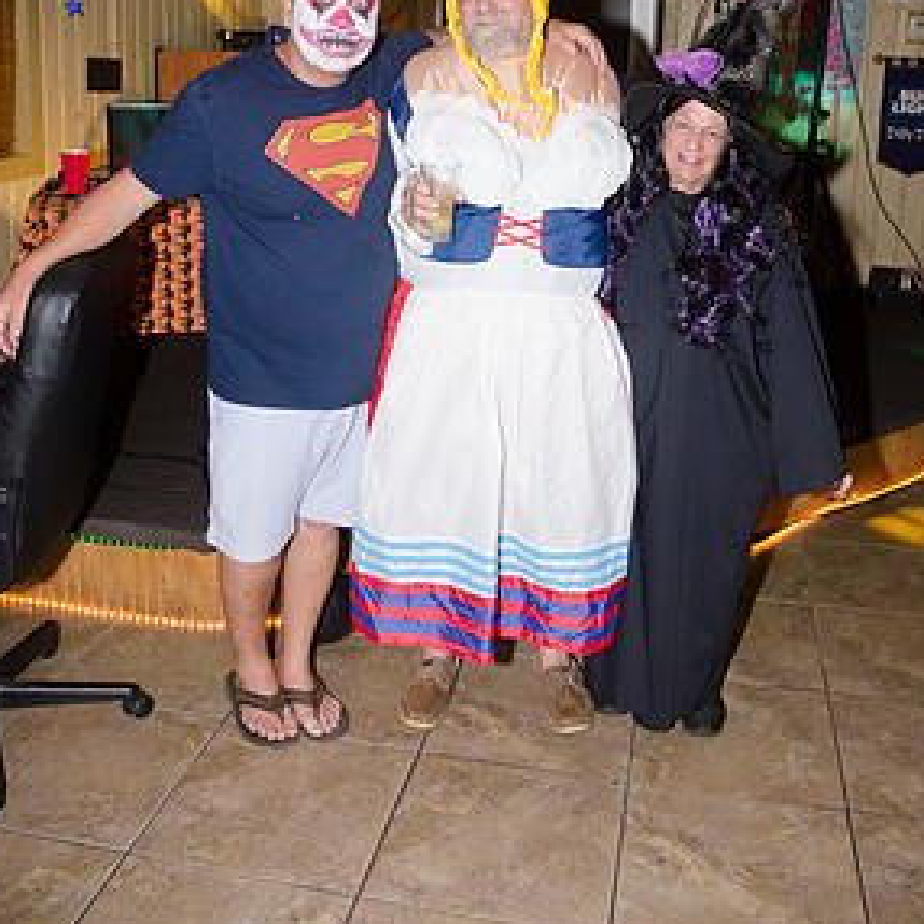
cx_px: 462
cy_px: 300
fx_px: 1087
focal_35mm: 36
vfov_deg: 45.3
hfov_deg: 46.0
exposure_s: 1/60
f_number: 4
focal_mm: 18
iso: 800
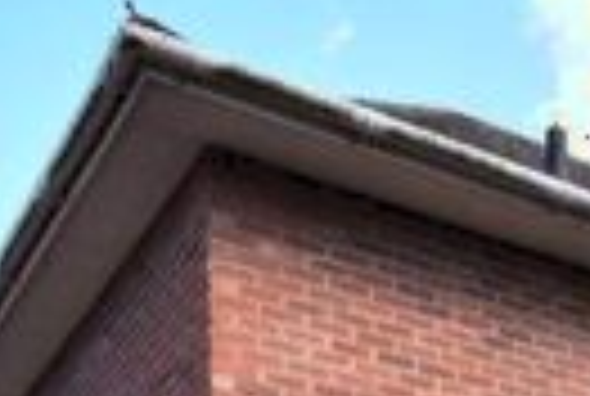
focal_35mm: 80
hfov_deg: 23.2
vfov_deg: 13.9
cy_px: 848
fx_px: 1314
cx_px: 707
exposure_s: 1/100
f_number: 5
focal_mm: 10
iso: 100
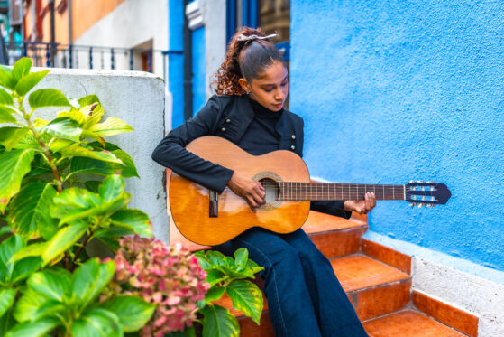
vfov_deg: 37.9
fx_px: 490
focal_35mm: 35
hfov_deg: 54.4
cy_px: 168
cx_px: 252
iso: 100
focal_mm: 35
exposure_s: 1/400
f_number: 1.4
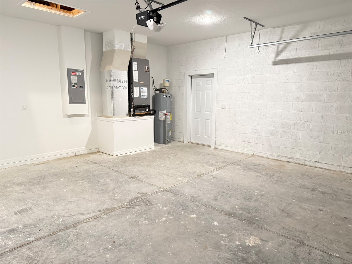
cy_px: 132
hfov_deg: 71.6
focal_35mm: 24
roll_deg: -1.3
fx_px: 244
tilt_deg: -6.7
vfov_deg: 56.8
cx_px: 176
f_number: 1.78
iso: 640
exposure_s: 1/40
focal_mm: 6.76
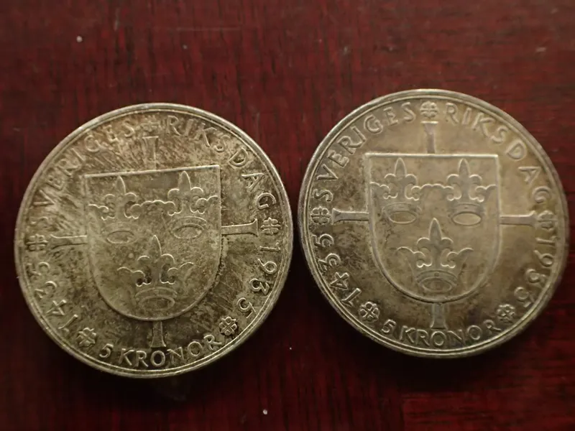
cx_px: 288
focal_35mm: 30
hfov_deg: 60.0
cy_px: 216
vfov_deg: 46.8
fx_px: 498
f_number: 2.3
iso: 1000
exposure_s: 1/30
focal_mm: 5.5
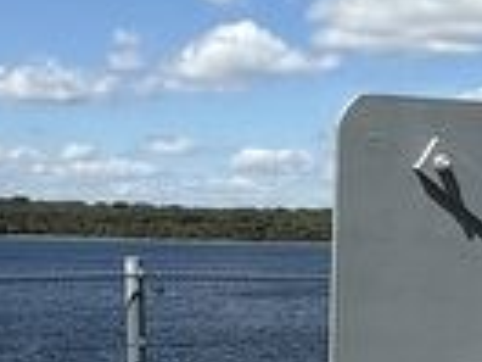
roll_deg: -1.9
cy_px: 428
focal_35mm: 85
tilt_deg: -7.3
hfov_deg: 22.1
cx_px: 486
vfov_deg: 16.7
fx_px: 1184
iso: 50
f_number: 2.2
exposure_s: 1/3125
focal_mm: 2.22
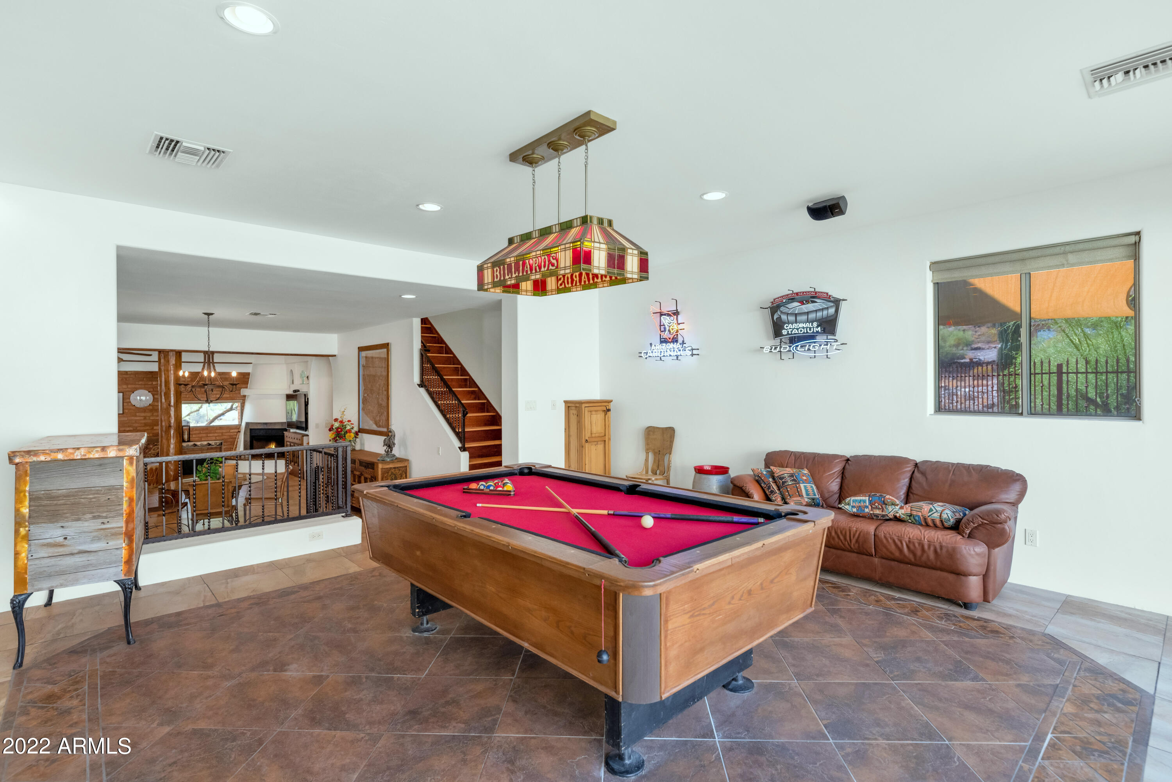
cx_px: 586
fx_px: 553
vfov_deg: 70.4
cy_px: 391
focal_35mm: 17
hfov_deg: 93.3
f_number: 5
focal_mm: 17
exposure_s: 1/125
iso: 500
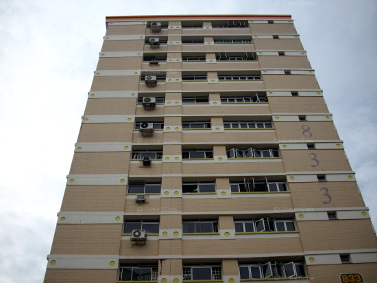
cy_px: 142
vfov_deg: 38.6
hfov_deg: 50.2
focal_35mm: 37
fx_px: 403
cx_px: 188
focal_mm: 6.2
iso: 80
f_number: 5.6
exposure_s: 1/250
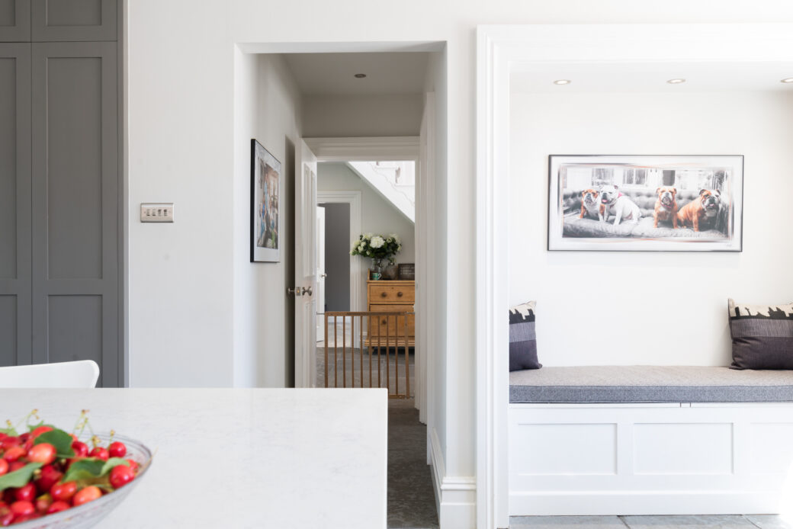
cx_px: 396
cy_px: 264
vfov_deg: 46.4
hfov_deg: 65.5
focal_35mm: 28
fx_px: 617
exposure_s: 1/4
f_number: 9
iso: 100
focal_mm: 28
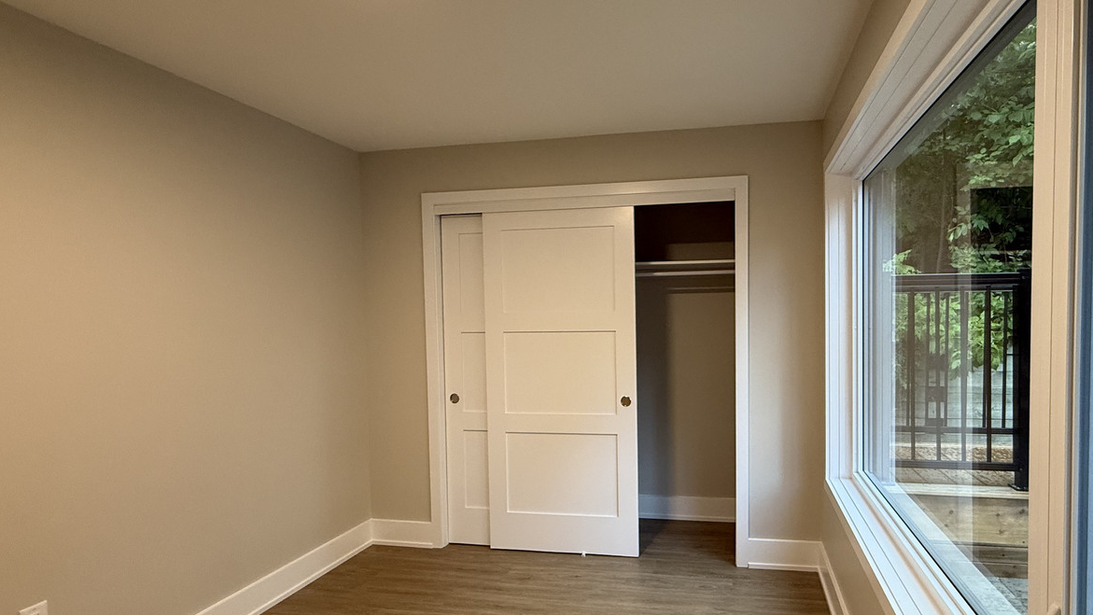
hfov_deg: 85.8
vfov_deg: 55.8
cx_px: 644
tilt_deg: -2.3
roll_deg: +1.1
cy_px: 343
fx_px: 580
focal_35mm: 20
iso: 250
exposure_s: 1/60
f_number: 2.2
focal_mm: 2.22
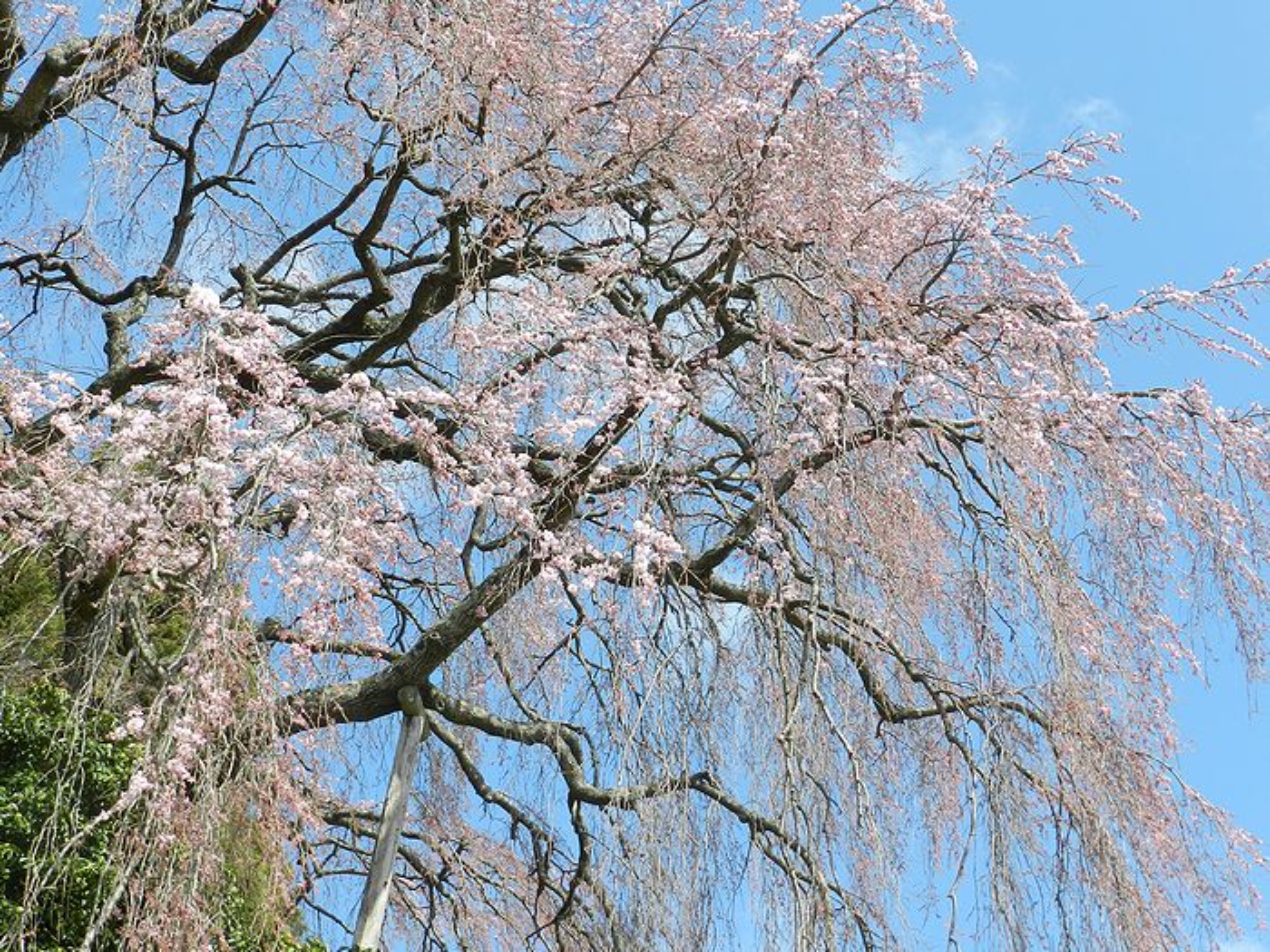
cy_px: 476
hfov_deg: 32.2
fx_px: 2201
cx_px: 635
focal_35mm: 60
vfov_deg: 24.4
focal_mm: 10.7
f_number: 4.6
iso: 160
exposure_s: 1/500
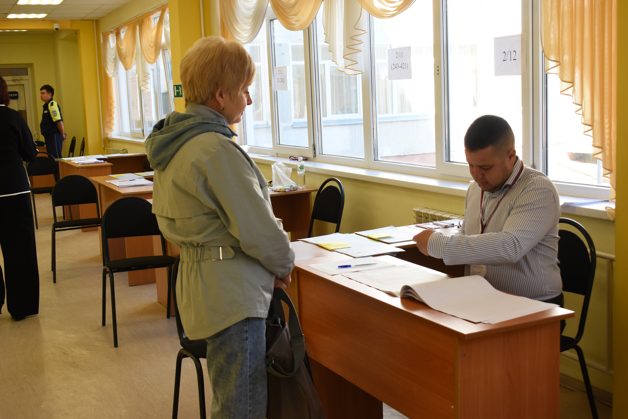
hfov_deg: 43.6
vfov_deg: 29.9
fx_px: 785
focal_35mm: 45
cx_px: 314
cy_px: 210
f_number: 5.6
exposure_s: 1/125
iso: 400
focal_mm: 30
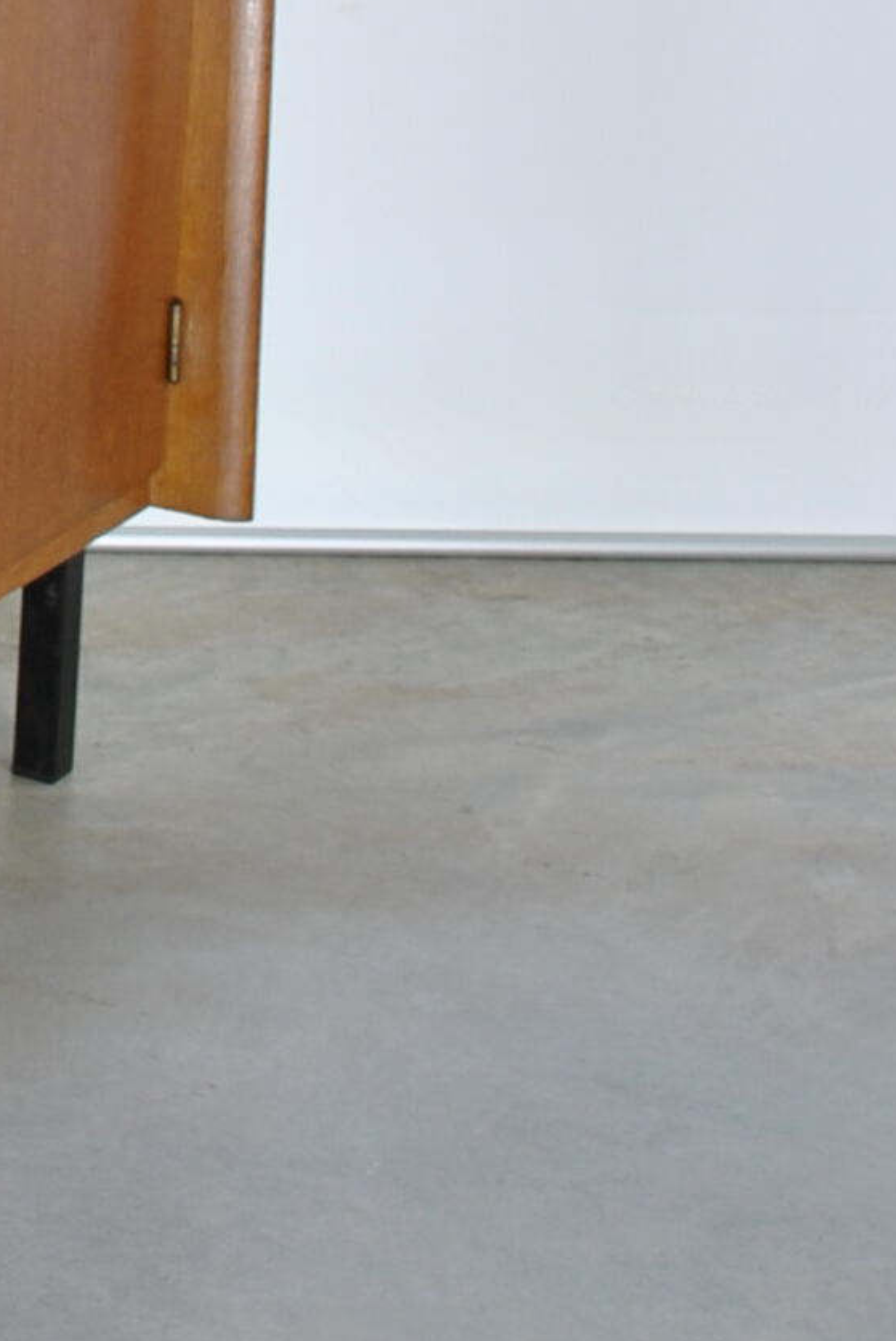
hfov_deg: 9.4
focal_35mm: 139
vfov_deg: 14.2
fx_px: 5178
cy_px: -334
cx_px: -761
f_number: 3.8
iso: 100
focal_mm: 20
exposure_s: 1/13
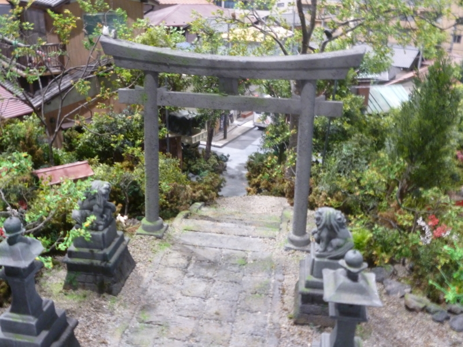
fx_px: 482
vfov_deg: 39.7
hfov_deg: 51.4
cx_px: 232
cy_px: 174
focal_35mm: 36
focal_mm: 6.4
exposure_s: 1/10
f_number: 3.5
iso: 400
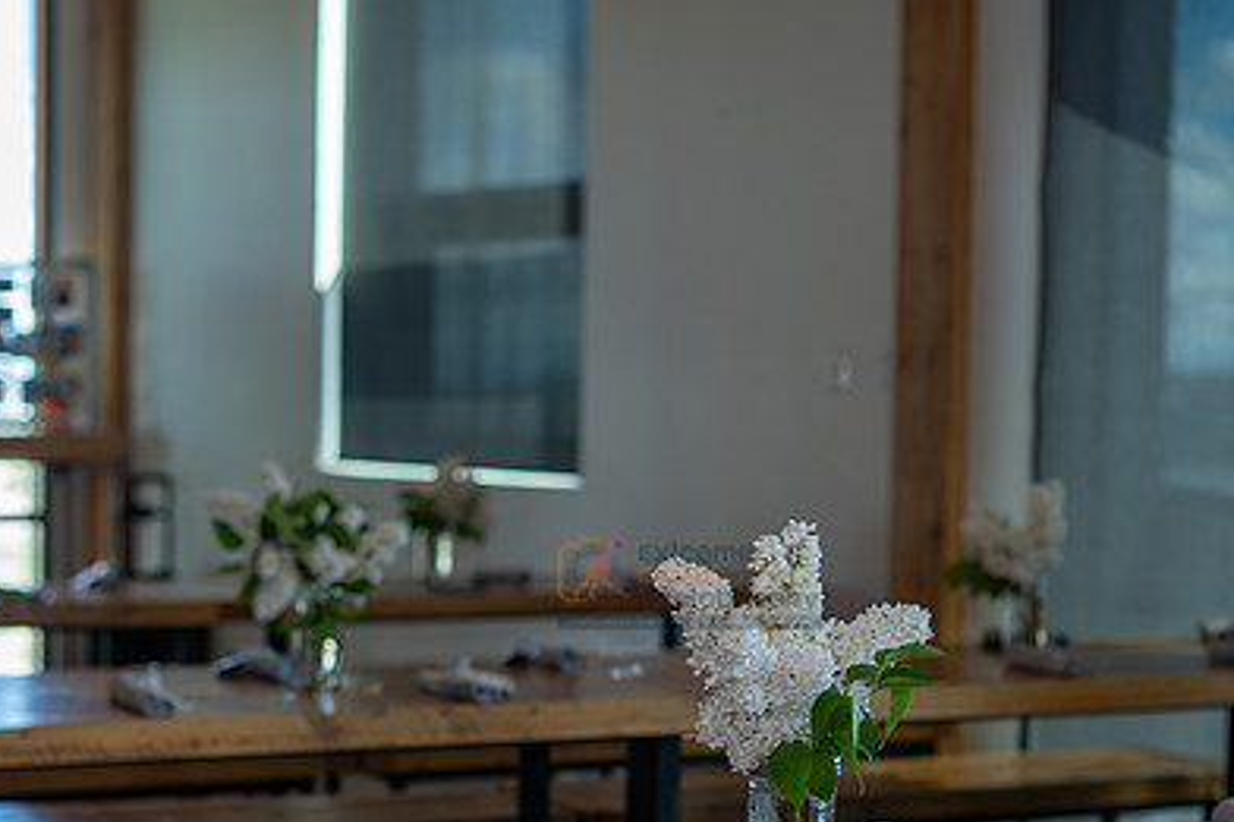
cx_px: 693
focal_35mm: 74
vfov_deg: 18.3
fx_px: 2535
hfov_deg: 27.3
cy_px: 581
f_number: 2.8
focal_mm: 50
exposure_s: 1/125
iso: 100
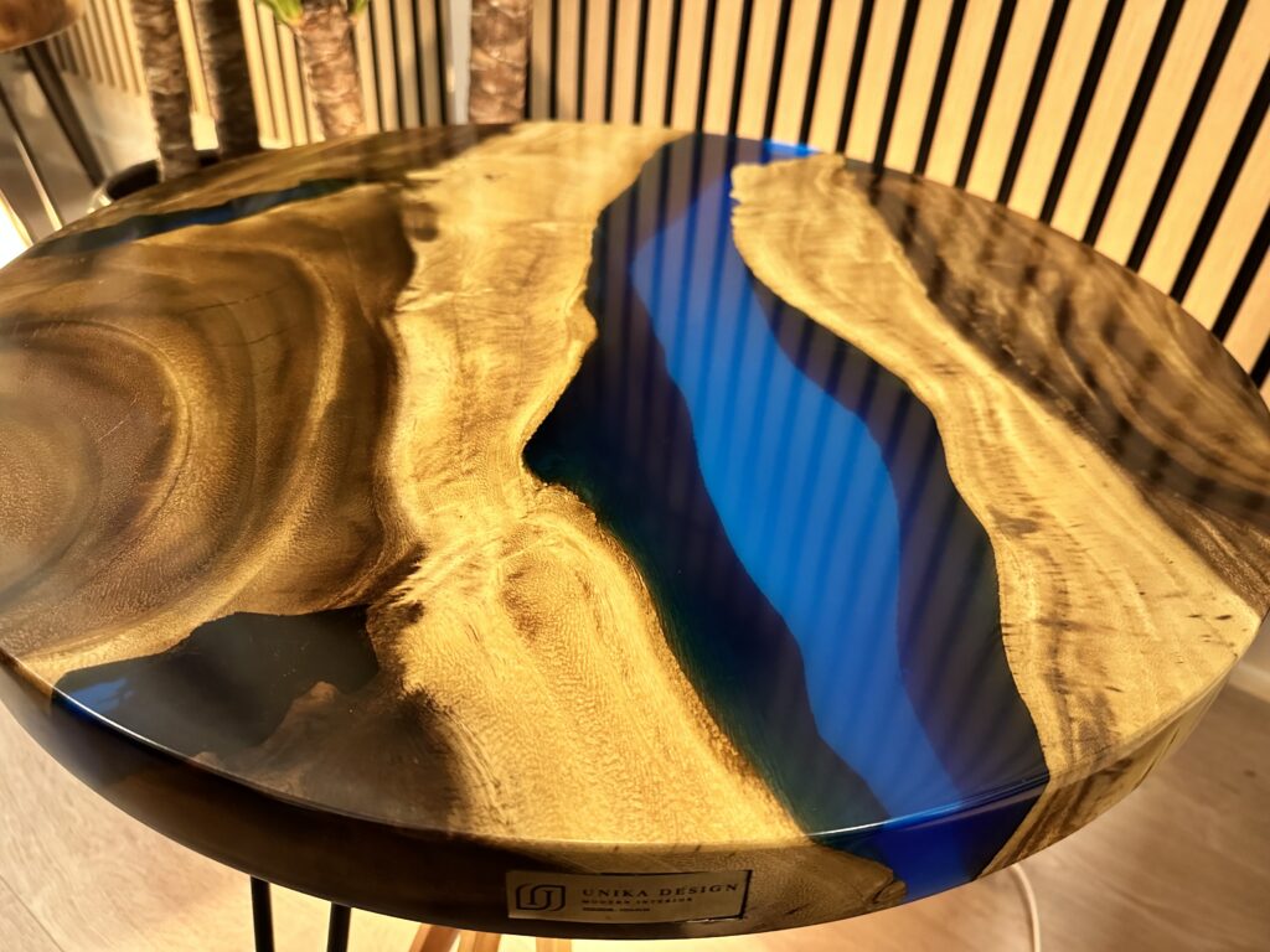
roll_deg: -3.8
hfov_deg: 71.6
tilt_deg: -34.1
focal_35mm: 24
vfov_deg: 56.8
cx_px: 635
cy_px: 476
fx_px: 881
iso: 640
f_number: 1.78
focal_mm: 6.86
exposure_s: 1/50
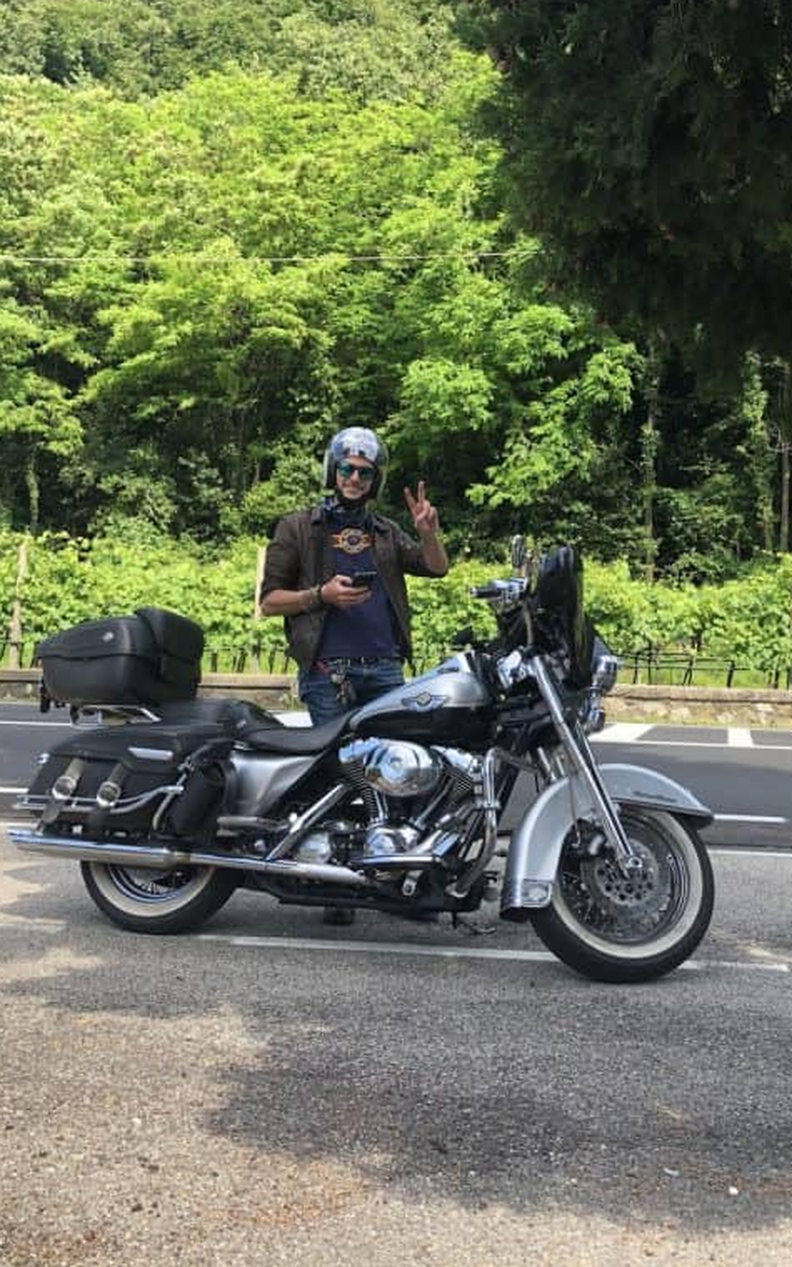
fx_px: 1381
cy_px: 630
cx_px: 524
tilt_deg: +1.9
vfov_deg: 49.3
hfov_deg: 31.8
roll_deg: +1.2
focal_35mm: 40
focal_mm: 4
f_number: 1.8
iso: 20
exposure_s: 1/312
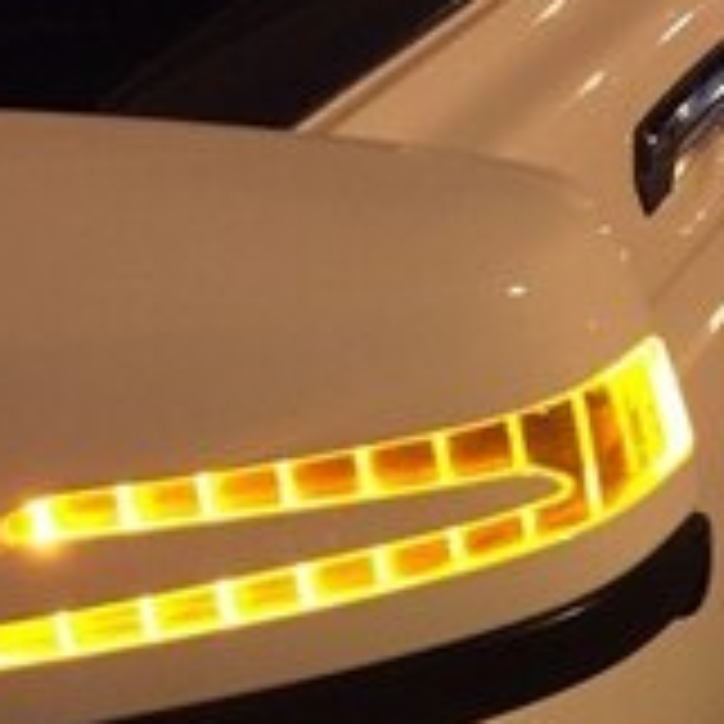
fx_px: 1869
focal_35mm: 79
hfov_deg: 21.8
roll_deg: -0.3
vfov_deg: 20.7
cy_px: 836
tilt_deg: -37.9
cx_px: 486
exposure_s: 1/17
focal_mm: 4.15
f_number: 2.2
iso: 500
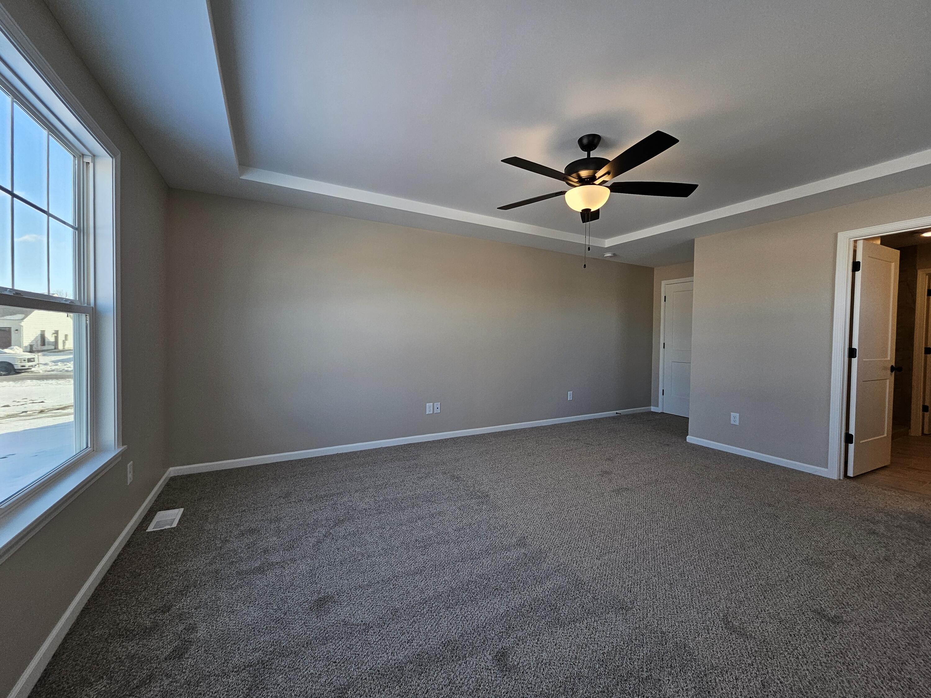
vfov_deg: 89.9
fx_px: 350
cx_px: 466
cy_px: 349
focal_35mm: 13
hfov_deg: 106.2
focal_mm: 1.74
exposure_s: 1/120
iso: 50
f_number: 2.2
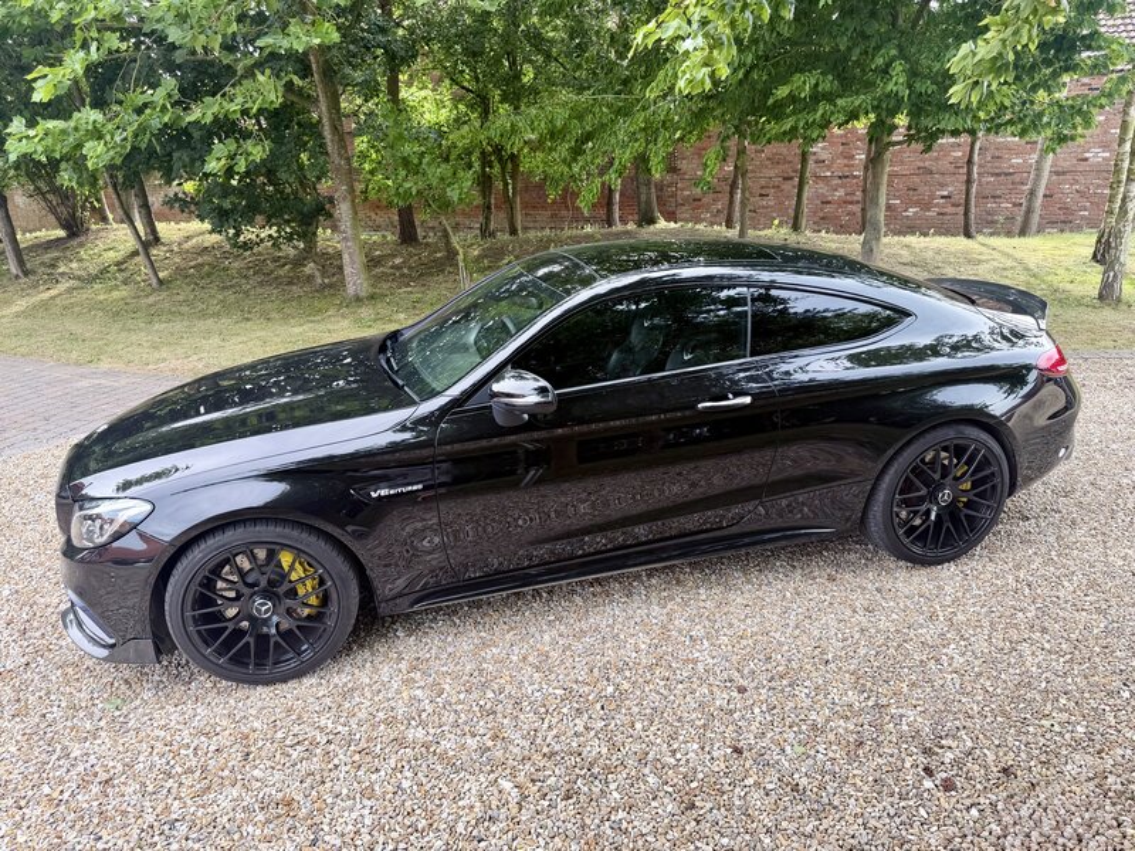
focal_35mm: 24
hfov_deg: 71.6
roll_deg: +0.9
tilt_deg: -17.8
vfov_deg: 56.8
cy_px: 426
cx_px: 568
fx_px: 787
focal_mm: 6.76
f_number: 1.78
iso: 80
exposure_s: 1/368
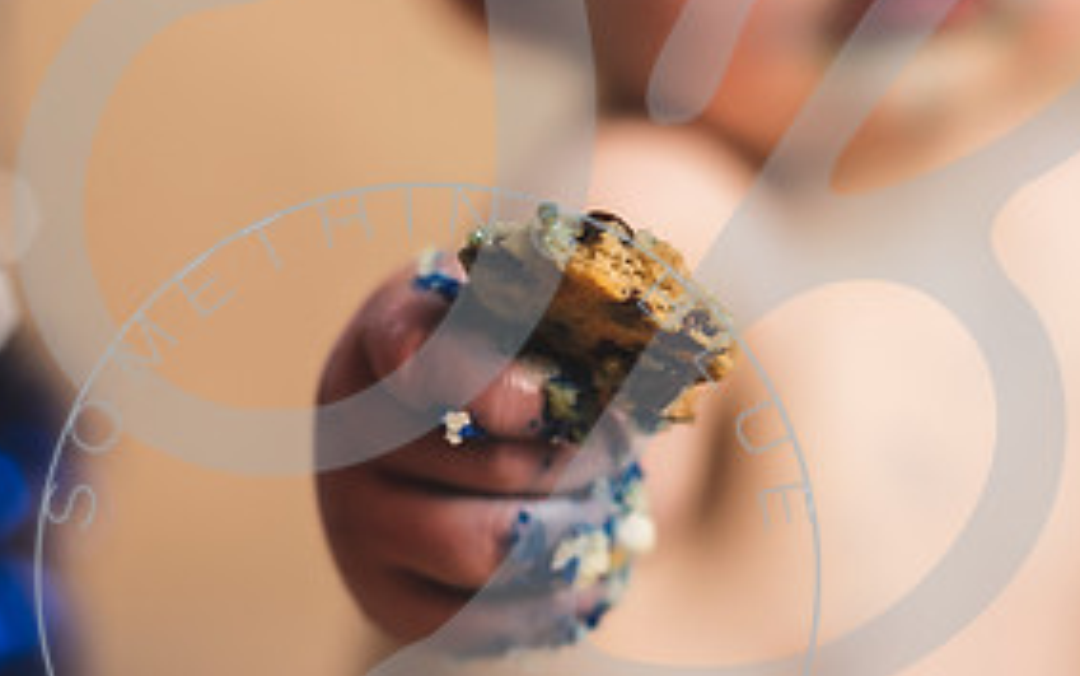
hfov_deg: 18.1
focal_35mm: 115
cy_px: 328
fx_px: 3386
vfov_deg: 11.4
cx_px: 508
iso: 200
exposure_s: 1/125
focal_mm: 50
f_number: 2.8
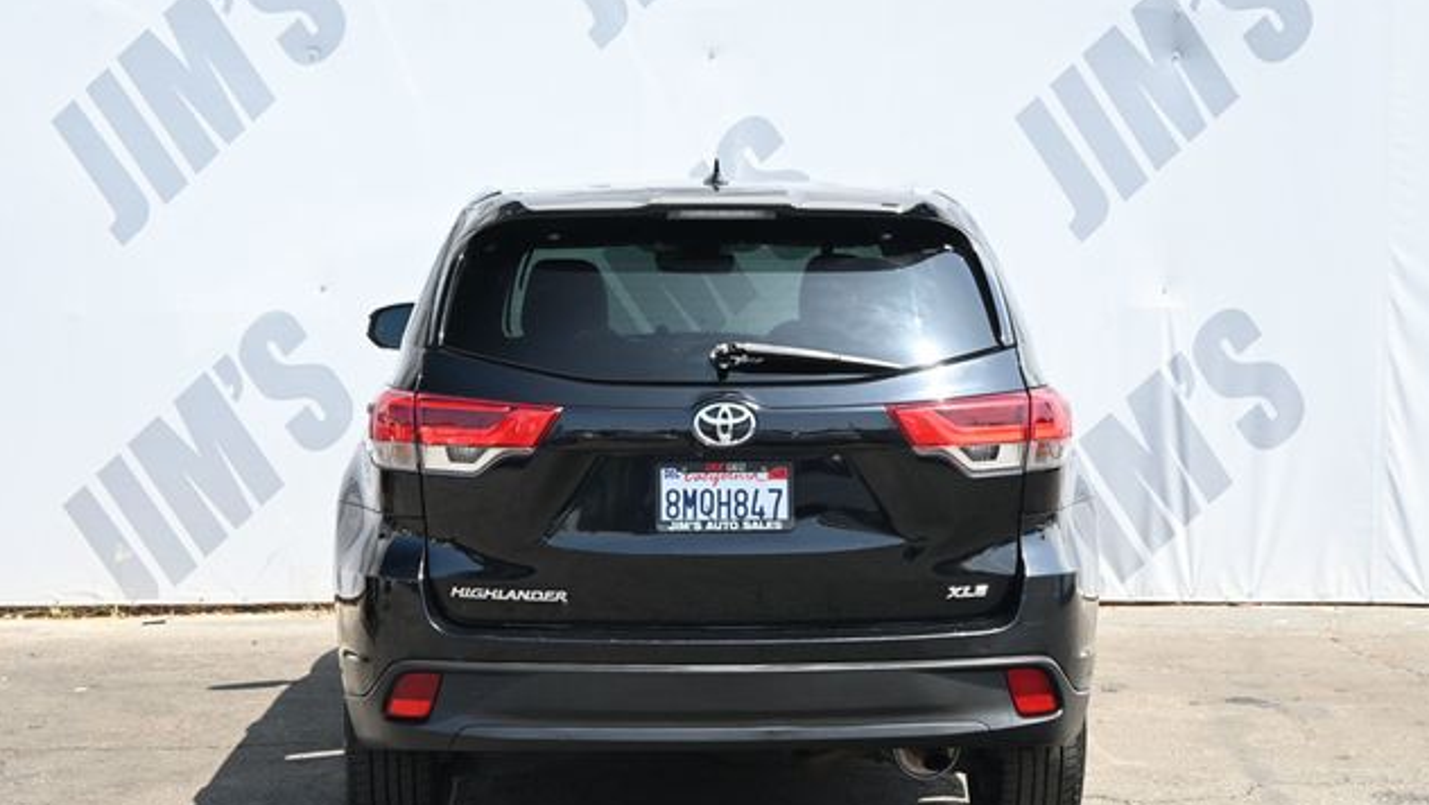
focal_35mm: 72
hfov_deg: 29.5
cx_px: 719
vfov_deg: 16.9
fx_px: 2711
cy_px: 468
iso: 320
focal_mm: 45
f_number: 6
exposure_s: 1/250
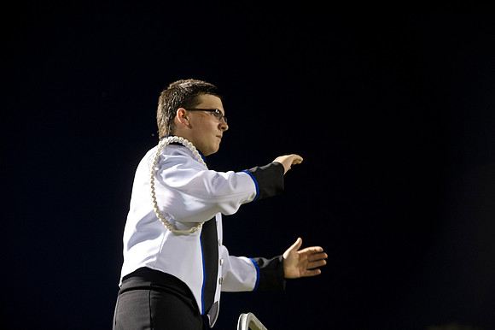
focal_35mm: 105
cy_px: 165
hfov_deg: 19.5
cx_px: 248
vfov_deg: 13.0
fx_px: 1443
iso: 3200
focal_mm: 105
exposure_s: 1/125
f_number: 3.2
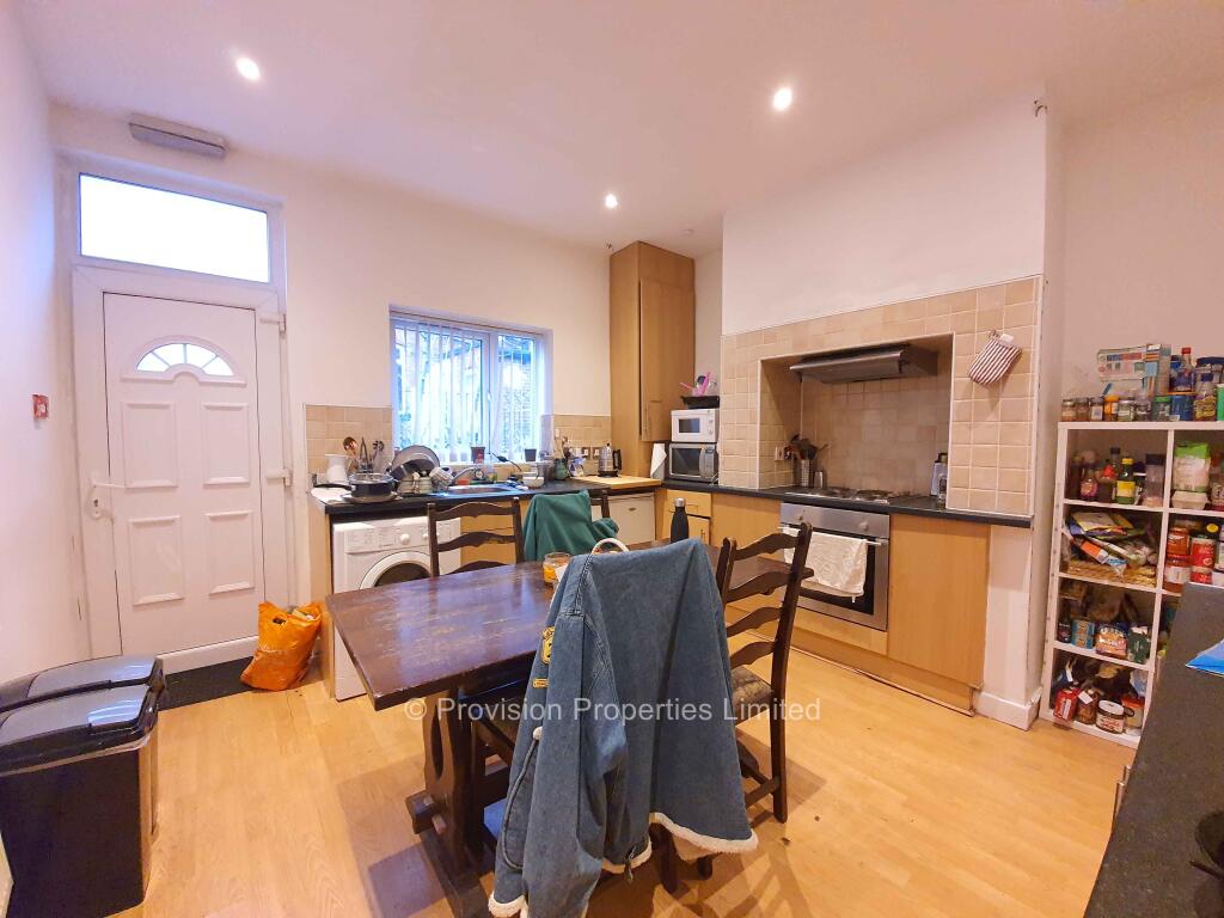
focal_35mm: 13
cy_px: 459
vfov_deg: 89.9
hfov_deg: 106.2
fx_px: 460
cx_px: 612
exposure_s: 1/33
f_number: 2.2
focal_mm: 1.8
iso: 500
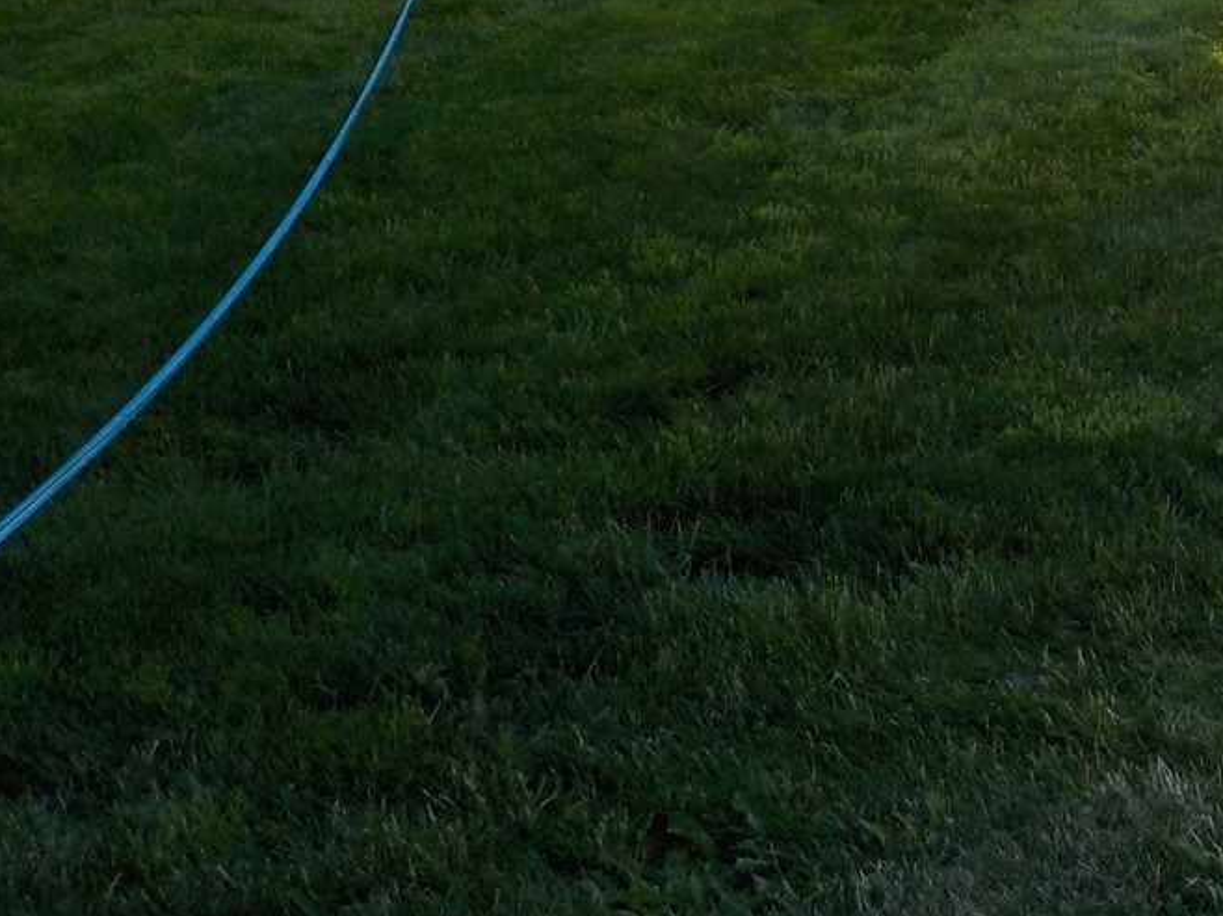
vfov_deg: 19.1
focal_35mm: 73
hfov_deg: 25.2
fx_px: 2578
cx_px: 1271
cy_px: -152
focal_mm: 4.1
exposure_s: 1/400
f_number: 3.3
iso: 125
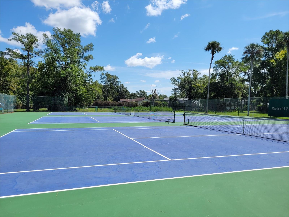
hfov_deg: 67.3
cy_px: 108
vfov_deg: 53.1
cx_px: 144
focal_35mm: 26
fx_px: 217
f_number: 1.8
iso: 40
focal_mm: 5.4
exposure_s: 1/2657
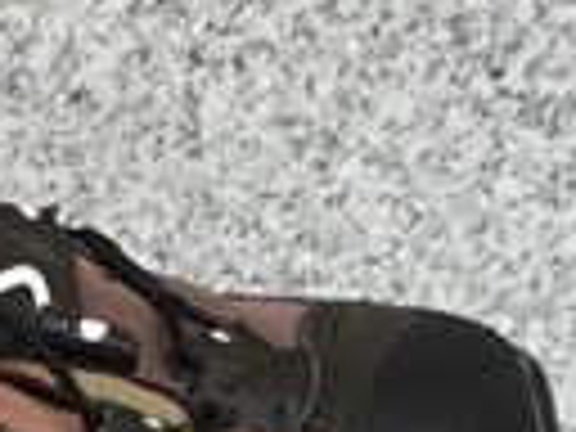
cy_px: 1033
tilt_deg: -20.3
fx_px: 3627
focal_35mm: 218
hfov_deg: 8.7
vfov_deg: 6.5
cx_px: -446
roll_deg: -1.9
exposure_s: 1/100
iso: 25
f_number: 2.4
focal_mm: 3.3
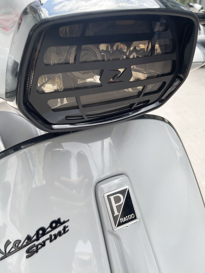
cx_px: 102
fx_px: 205
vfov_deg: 67.3
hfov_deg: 53.1
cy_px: 136
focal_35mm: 26
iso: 32
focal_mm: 5.1
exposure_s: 1/480
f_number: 1.6
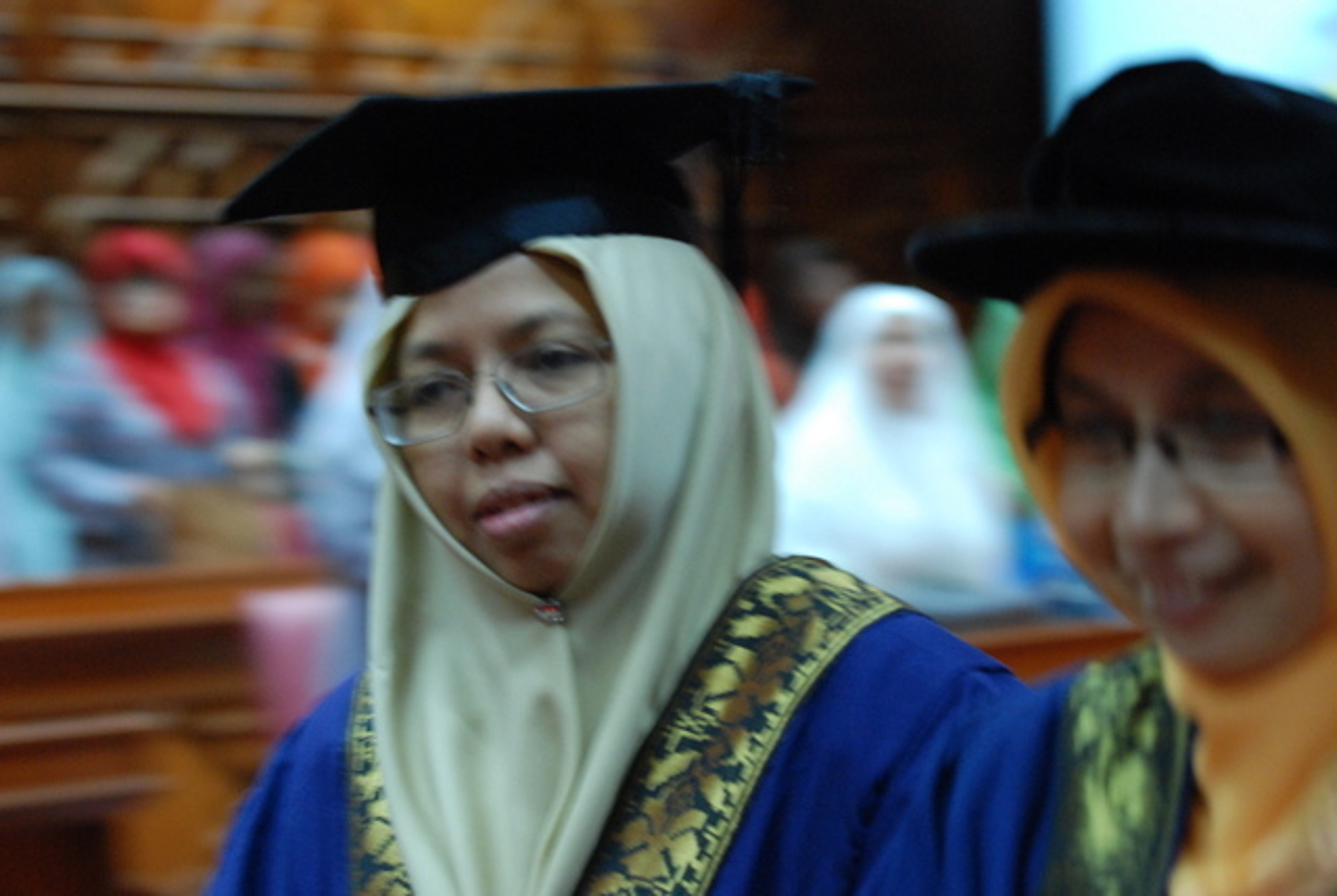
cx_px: 668
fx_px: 3906
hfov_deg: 19.4
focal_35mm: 105
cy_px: 448
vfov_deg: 13.1
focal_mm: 70
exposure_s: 1/20
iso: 1250
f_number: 4.5
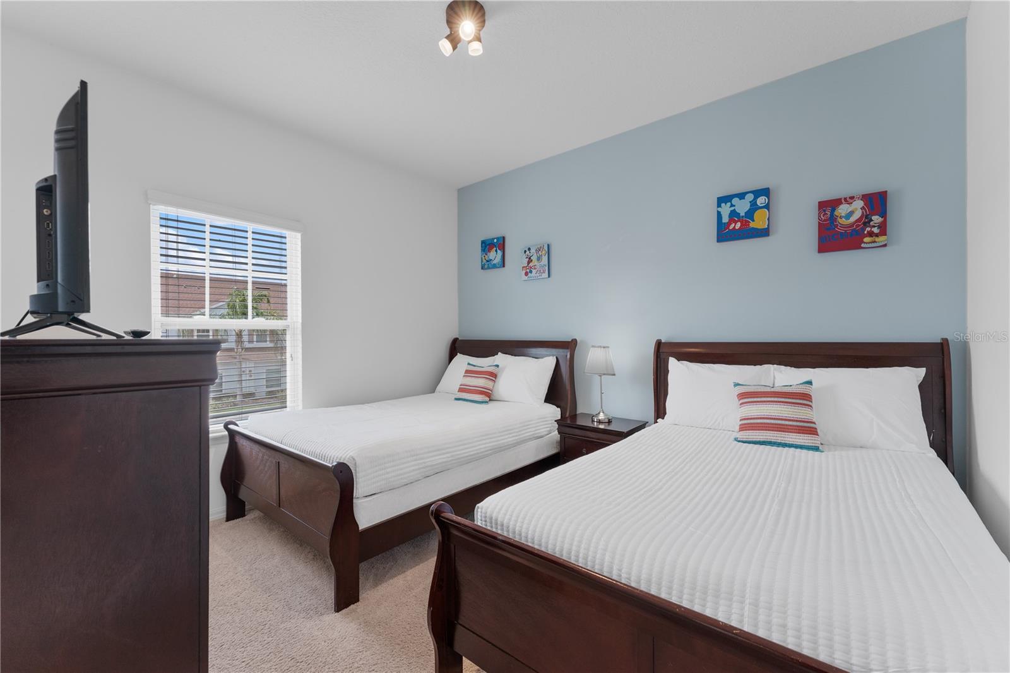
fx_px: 393
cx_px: 505
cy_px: 336
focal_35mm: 14
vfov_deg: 81.2
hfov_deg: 104.3
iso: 320
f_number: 8
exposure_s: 1/10
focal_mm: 14
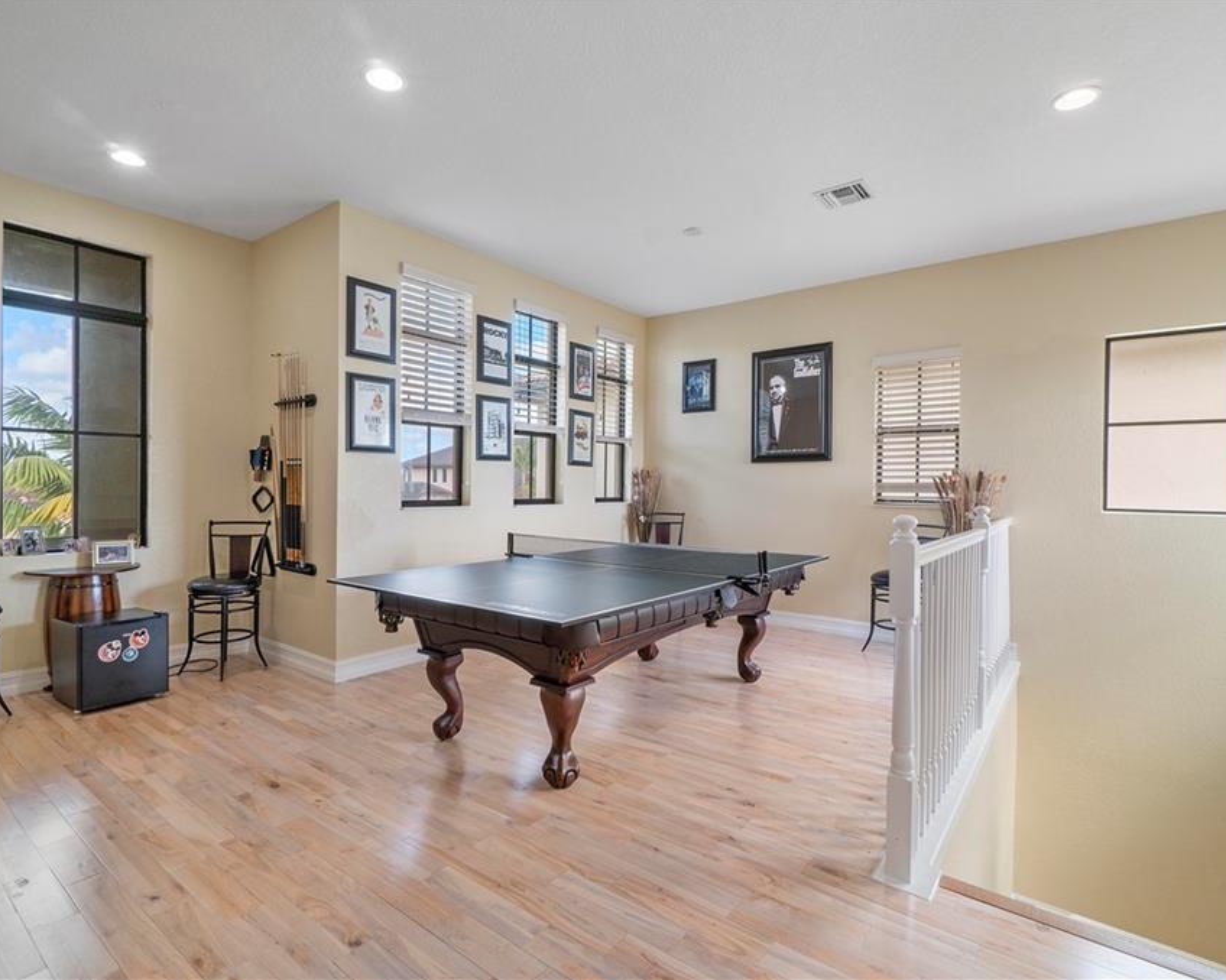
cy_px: 489
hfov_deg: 89.6
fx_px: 617
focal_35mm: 17
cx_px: 593
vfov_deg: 77.0
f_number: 11
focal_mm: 10
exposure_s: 1/10
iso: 160
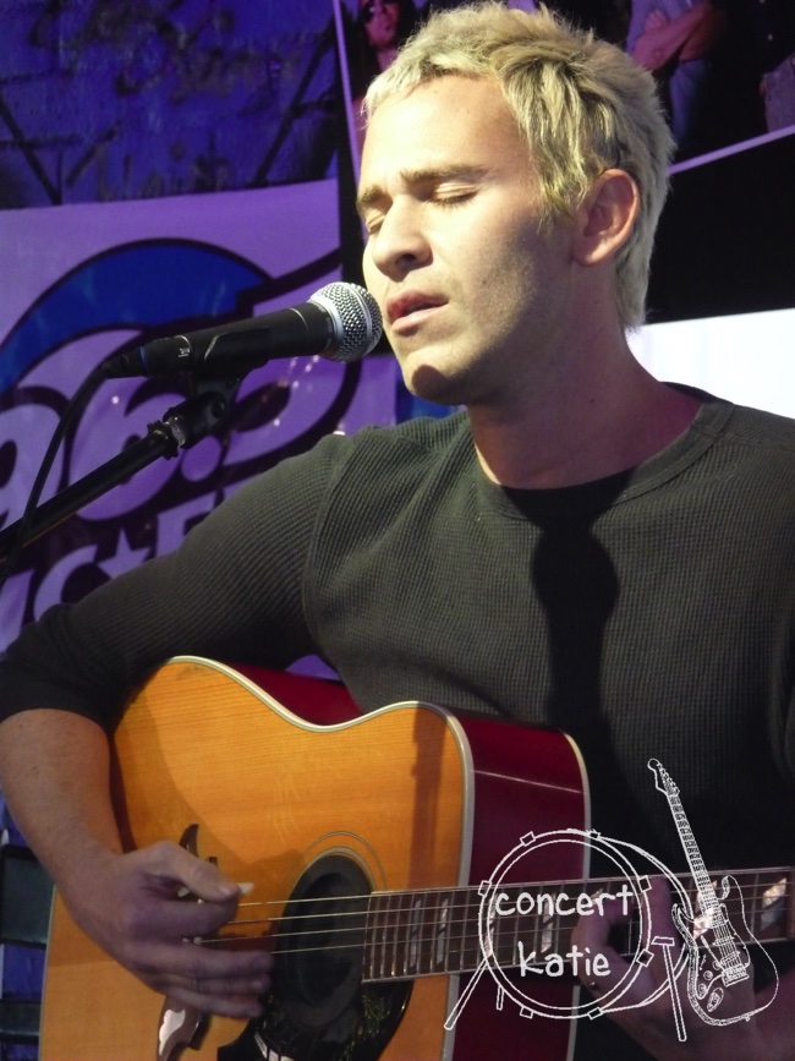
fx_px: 8576
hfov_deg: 5.3
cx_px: 398
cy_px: 530
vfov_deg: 7.1
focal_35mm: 280
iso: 800
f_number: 4.9
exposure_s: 1/60
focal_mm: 47
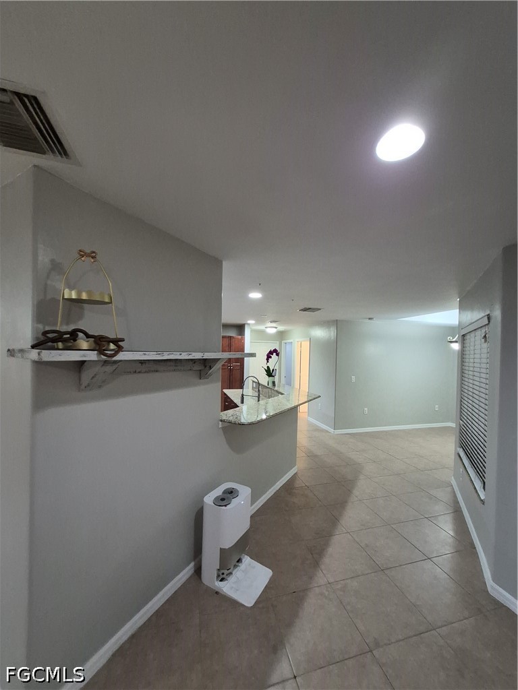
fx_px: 259
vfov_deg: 106.2
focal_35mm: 13
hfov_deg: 89.9
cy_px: 345
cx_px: 259
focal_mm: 1.74
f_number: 2.2
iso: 800
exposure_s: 1/60
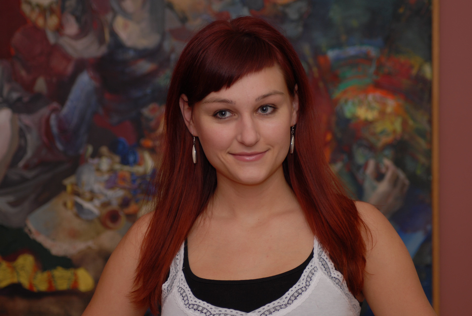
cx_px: 236
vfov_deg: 9.7
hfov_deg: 14.4
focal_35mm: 142
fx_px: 1871
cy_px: 158
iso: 100
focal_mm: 95
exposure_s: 1/60
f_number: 4
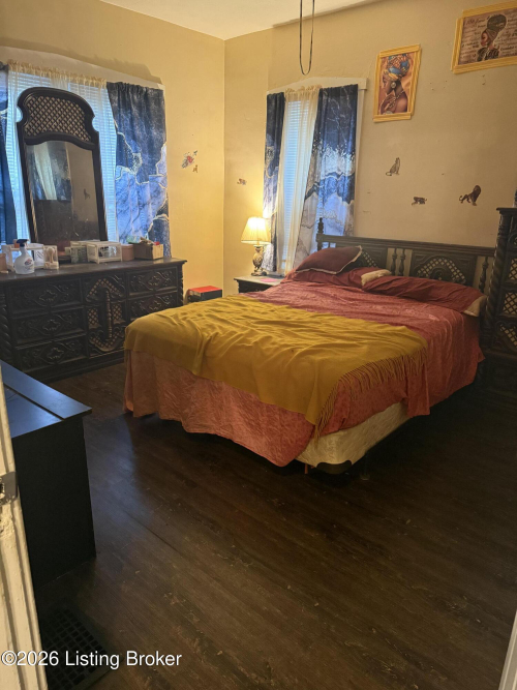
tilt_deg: -17.7
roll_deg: -1.5
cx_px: 258
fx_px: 478
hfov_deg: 56.8
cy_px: 345
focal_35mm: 24
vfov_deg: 71.6
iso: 640
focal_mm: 6.76
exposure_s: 1/60
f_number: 1.78
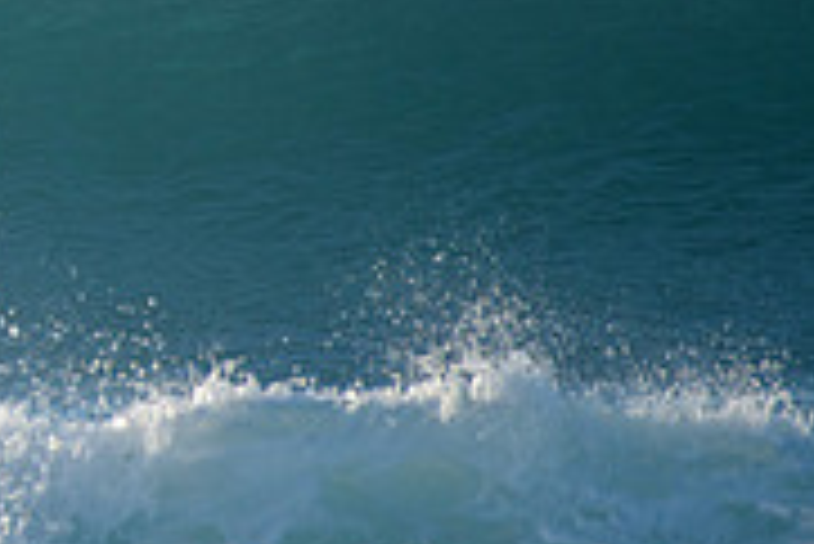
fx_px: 39034
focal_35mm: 1725
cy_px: 33
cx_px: -482
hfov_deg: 1.2
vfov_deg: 0.8
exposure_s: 1/2000
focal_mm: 500
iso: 400
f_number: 5.6
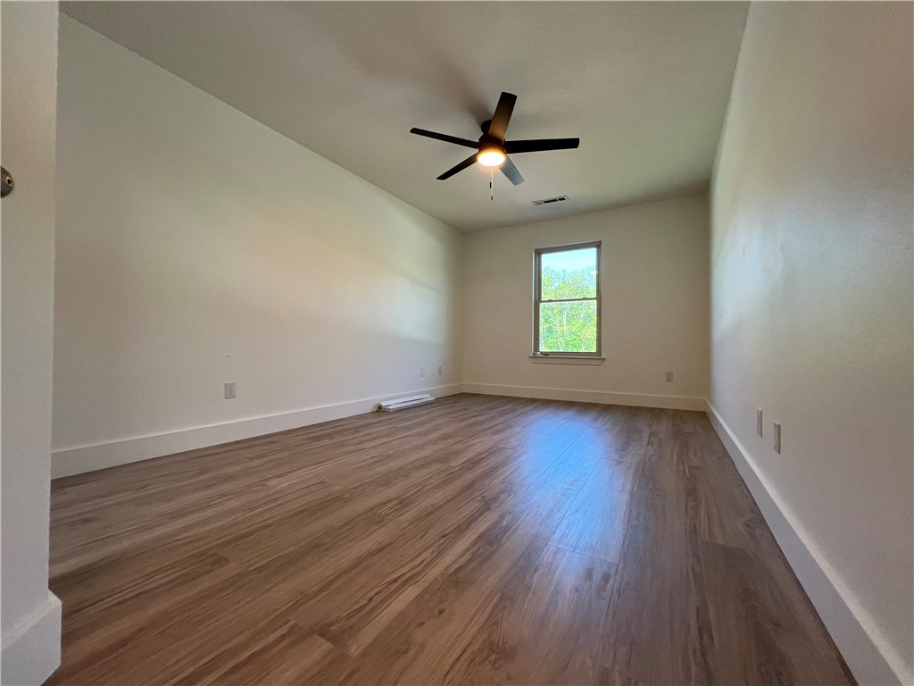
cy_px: 343
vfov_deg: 89.9
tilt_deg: +1.3
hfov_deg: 106.2
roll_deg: +0.0
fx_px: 343
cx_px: 457
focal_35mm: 13
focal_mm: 1.57
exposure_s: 1/120
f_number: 1.8
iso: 160
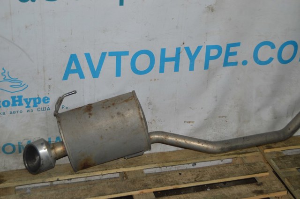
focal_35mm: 60
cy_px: 100
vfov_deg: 22.6
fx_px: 499
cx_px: 150
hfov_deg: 33.4
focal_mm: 40
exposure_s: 1/60
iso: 500
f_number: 5
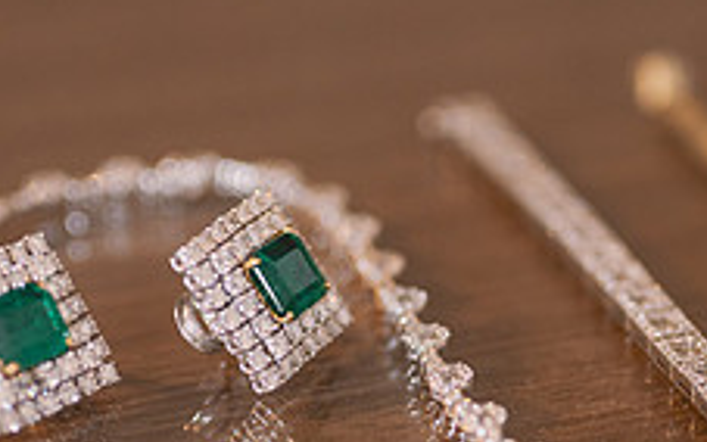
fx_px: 2717
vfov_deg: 9.2
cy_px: 481
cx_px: 554
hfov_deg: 14.7
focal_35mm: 141
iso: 1000
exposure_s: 1/320
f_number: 2
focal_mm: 50
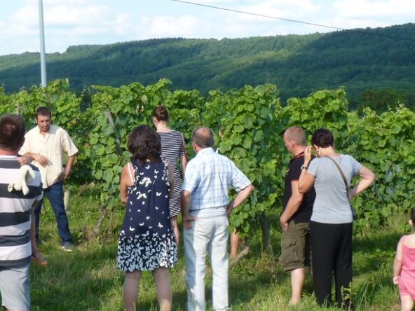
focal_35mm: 80
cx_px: 117
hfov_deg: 24.2
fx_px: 959
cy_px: 171
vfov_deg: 18.4
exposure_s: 1/200
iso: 80
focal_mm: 6
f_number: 4.5
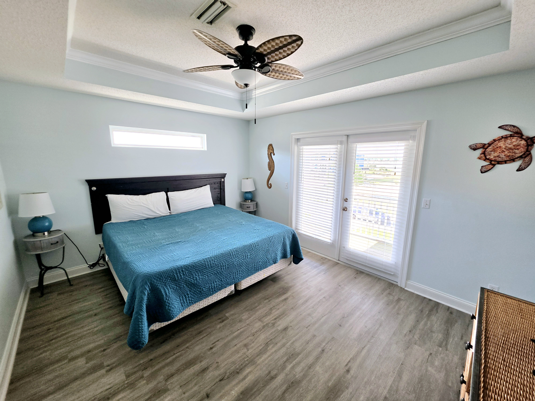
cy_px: 200
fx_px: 201
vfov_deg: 89.9
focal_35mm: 13
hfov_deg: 106.2
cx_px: 268
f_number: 1.9
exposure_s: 1/120
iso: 32
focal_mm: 2.2
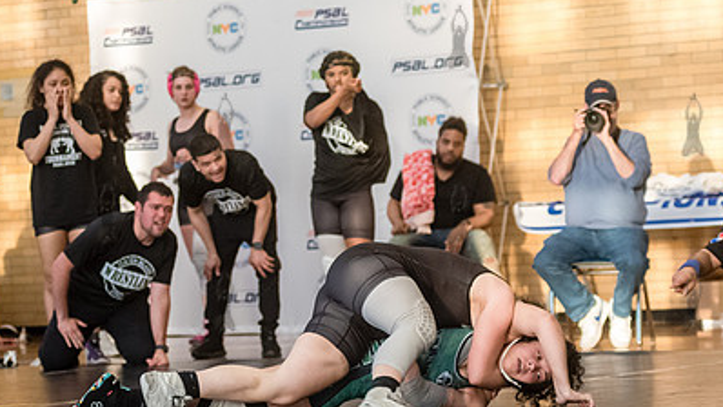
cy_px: 280
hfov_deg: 14.7
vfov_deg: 8.3
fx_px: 2799
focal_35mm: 146
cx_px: 371
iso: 5000
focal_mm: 80
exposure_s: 1/400
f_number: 3.5
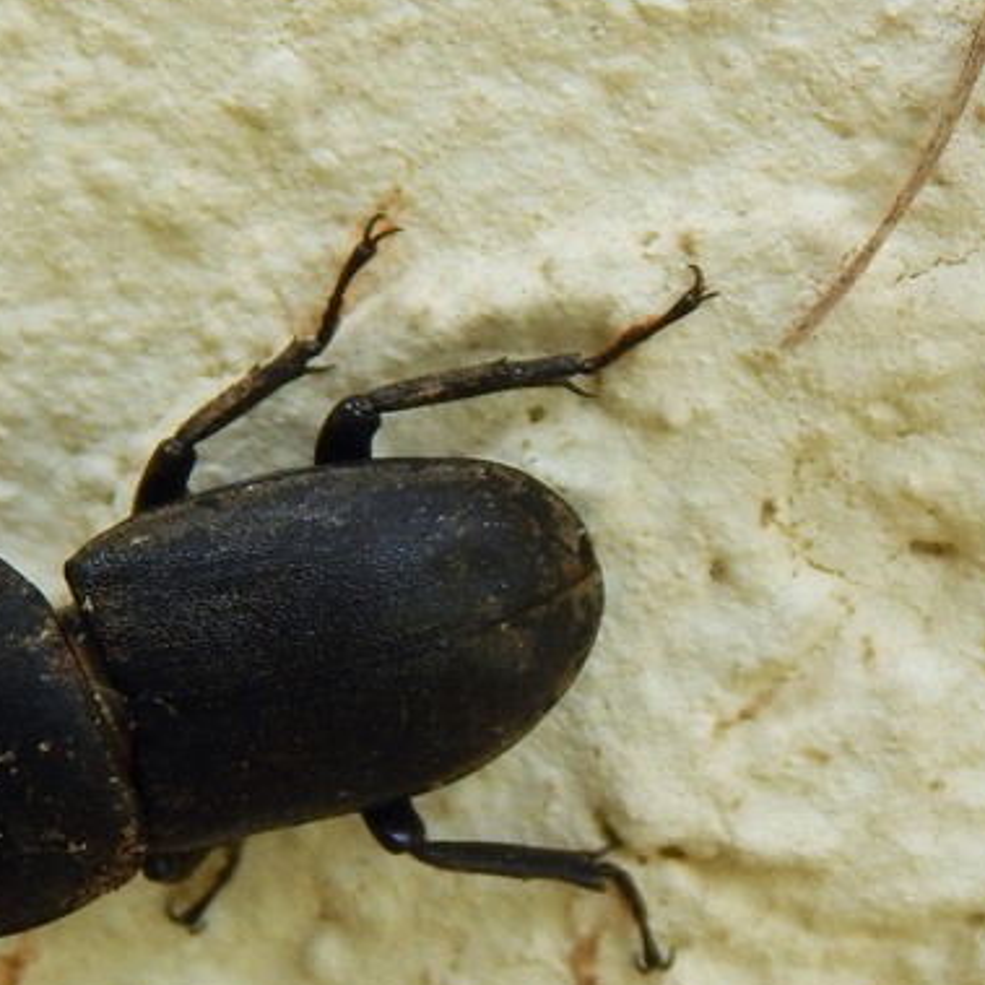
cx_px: 134
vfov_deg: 10.3
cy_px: 647
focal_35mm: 169
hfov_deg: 10.3
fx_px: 5441
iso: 125
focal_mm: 15.3
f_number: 4.3
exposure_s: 1/200
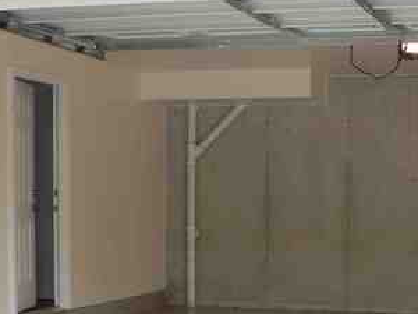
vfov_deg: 17.9
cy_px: 332
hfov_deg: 23.9
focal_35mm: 80
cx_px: 349
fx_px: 966
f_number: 2.8
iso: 80
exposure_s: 1/60
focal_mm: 6
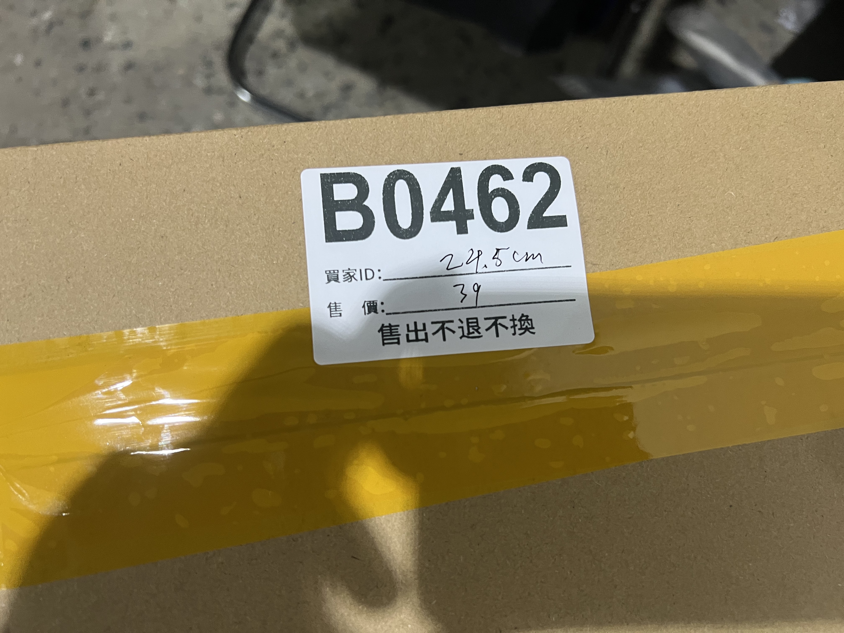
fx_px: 634
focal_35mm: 26
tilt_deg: -82.8
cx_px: 422
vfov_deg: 53.1
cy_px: 316
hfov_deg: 67.3
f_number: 1.5
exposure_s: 1/50
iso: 200
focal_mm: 5.7
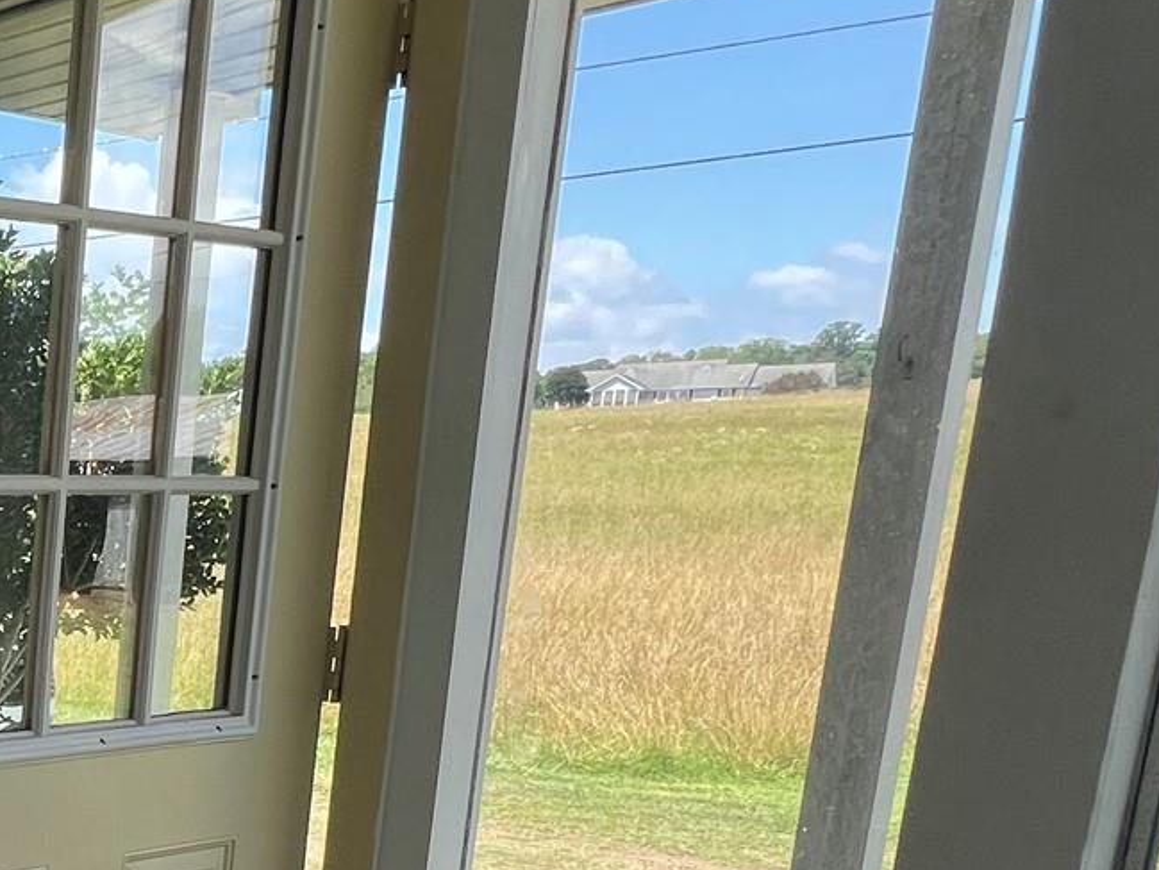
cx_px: -575
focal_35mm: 41
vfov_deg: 33.7
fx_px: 1373
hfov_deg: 28.9
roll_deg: +0.2
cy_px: 747
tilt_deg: -10.6
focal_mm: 1.57
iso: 32
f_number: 1.8
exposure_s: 1/324
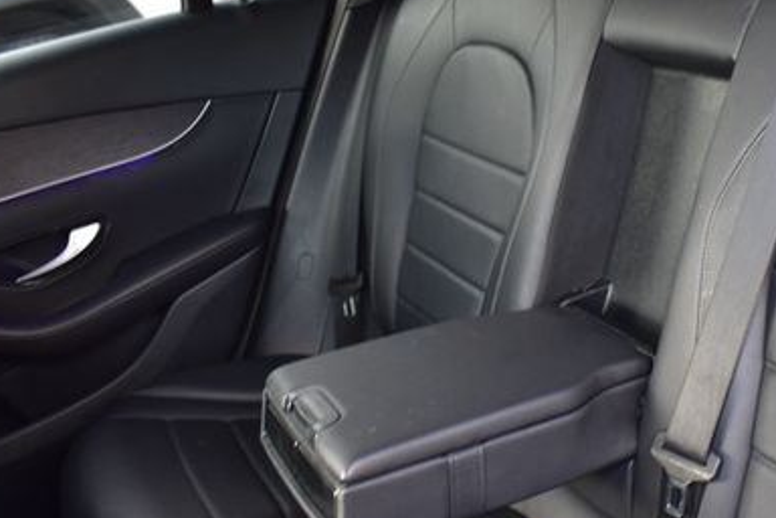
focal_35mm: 45
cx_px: 586
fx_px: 970
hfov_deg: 42.2
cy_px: 204
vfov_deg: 29.8
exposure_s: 1/25
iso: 400
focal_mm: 18
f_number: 7.1
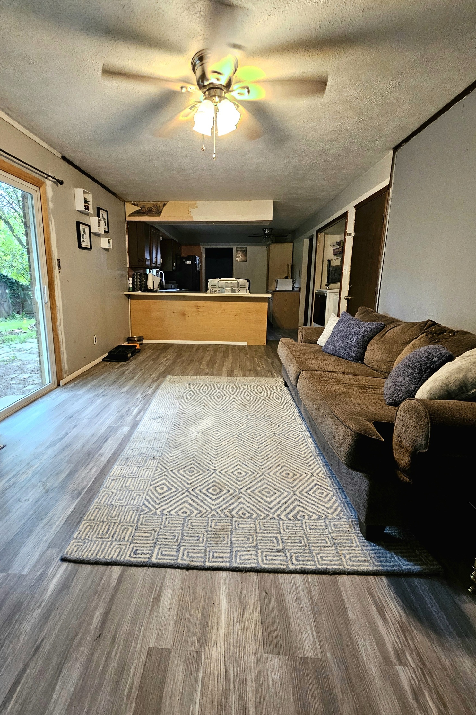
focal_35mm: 14
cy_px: 346
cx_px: 213
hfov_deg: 80.9
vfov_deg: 104.2
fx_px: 278
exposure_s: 1/60.2
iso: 320
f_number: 2.2
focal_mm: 2.2
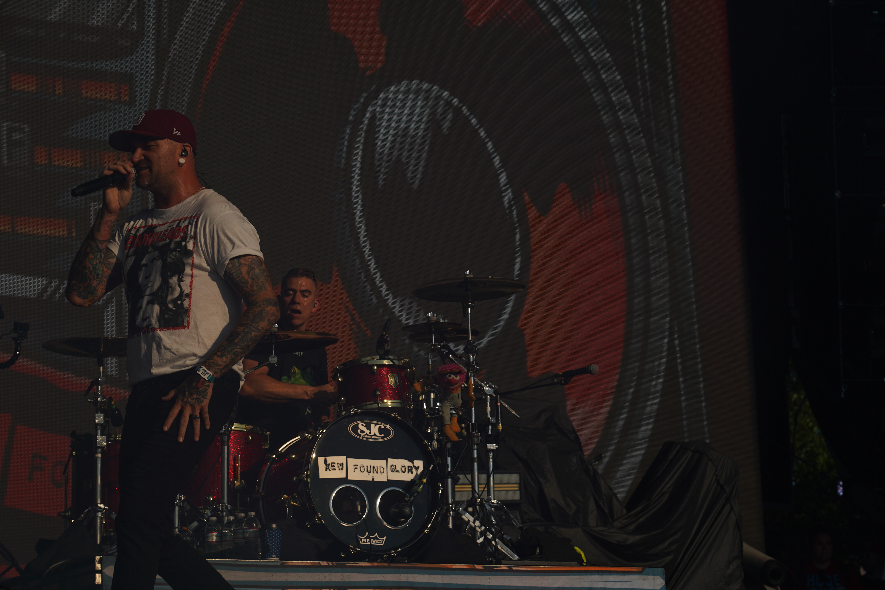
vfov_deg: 13.0
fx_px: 2581
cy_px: 295
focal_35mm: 105
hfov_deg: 19.5
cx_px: 442
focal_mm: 105
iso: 100
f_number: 8
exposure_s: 1/1250
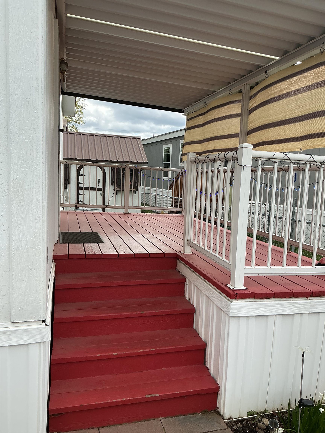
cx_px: 162
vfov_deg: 61.7
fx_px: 363
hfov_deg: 48.2
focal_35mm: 29
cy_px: 216
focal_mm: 3
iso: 25
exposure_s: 1/1015
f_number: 1.8
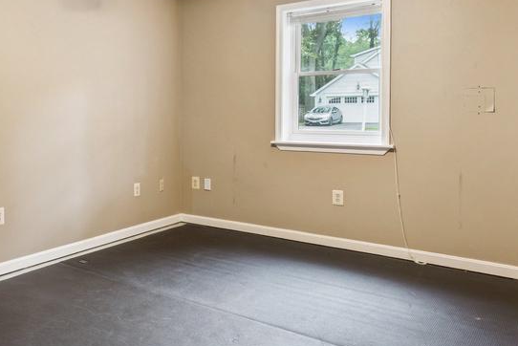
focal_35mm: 34
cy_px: 120
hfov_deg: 52.1
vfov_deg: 38.6
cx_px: 102
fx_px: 489
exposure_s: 1/2.5
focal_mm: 12
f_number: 9
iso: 200
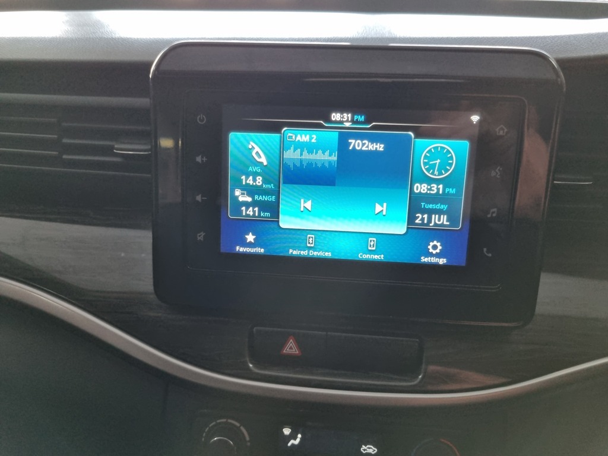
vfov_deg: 53.1
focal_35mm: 26
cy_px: 228
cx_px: 304
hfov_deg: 67.3
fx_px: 457
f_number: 1.8
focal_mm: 5.4
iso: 160
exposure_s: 1/50
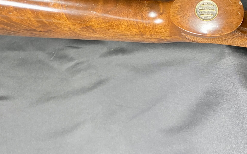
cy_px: 11
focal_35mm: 43
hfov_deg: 46.2
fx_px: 289
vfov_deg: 28.5
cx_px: 112
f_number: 1.8
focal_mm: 4.25
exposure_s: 1/60
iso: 400
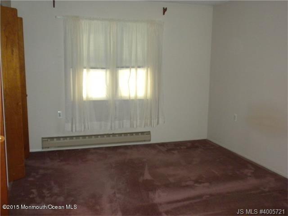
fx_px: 308
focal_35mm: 37
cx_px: 144
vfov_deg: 38.7
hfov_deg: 50.1
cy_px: 108
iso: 400
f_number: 3.5
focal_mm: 6.6
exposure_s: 1/30
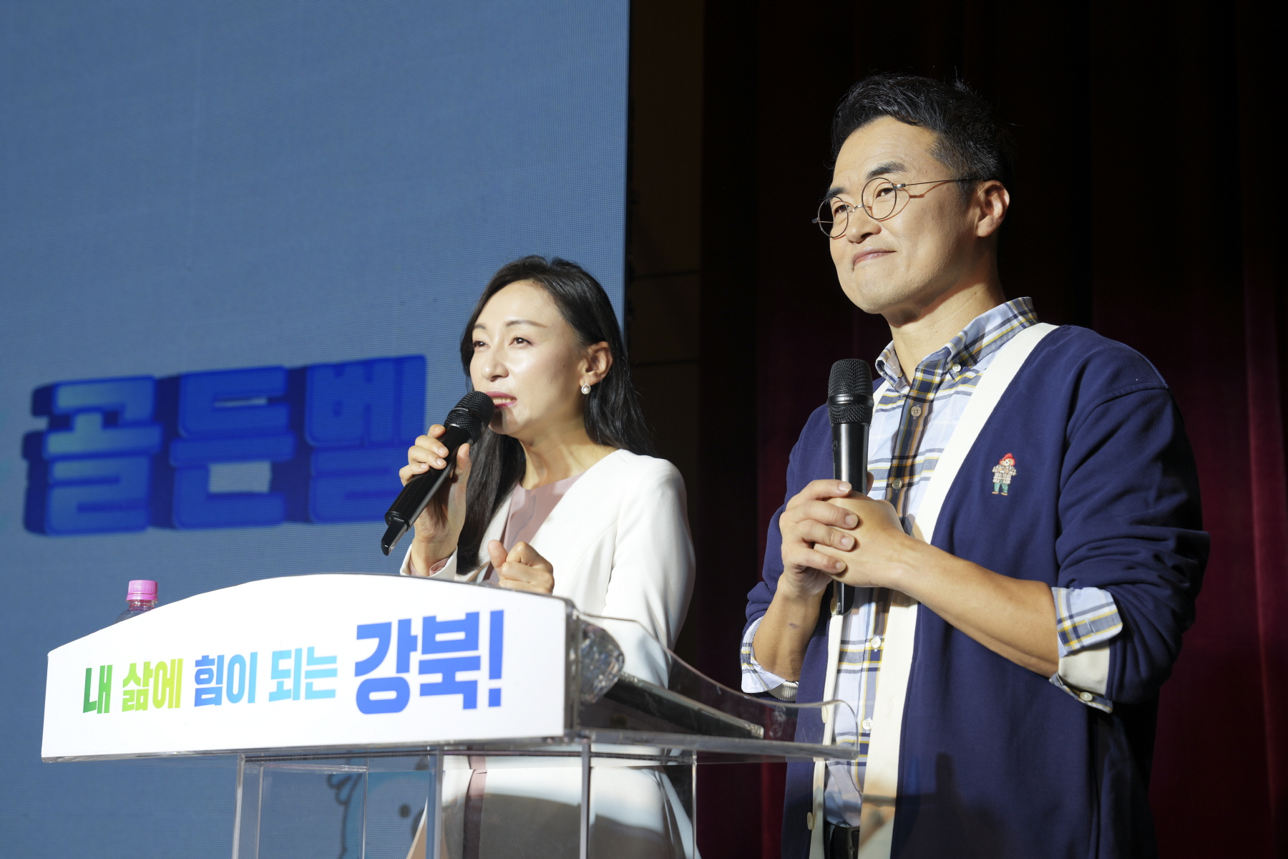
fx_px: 2111
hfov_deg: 33.9
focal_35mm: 59
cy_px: 430
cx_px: 644
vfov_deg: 23.0
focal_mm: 59
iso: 100
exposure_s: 1/160
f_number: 4
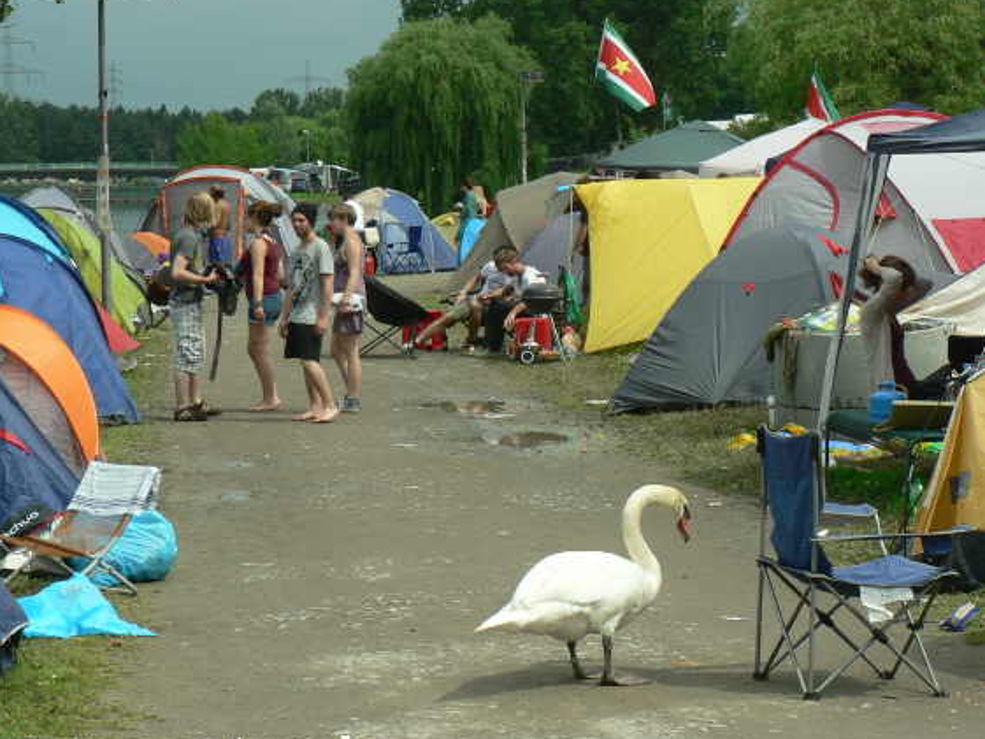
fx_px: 3074
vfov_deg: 13.7
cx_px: 467
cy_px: 384
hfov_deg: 18.2
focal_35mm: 108
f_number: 5.6
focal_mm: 17.3
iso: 64
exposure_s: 1/400
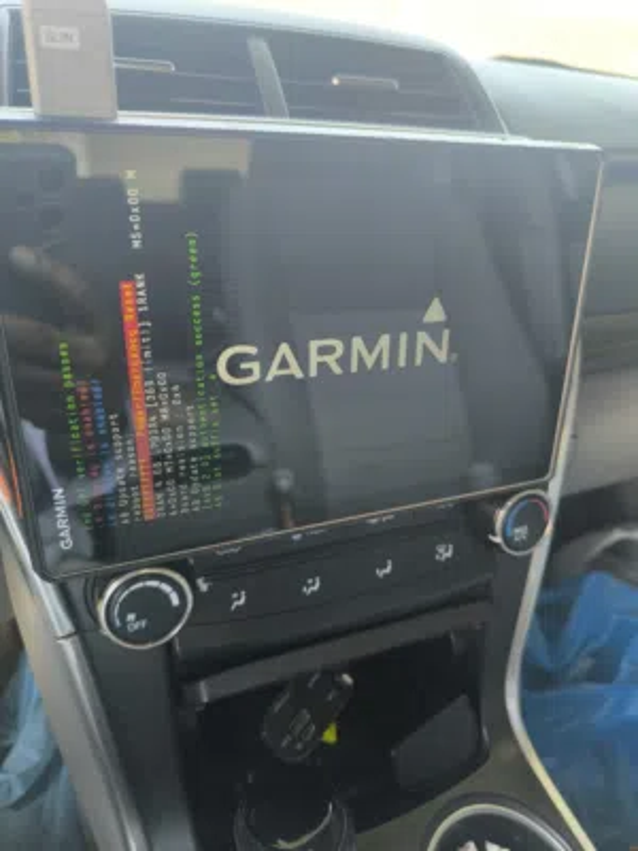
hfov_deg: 58.9
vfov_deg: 73.9
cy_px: 426
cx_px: 319
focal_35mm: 23
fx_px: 565
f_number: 1.65
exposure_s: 1/100
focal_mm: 6.14
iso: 250
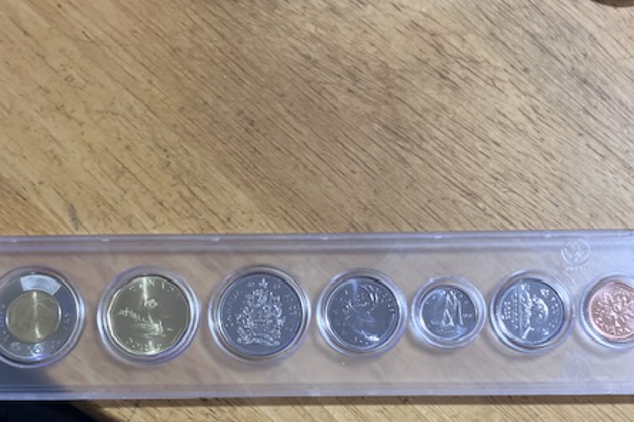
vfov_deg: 31.1
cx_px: 331
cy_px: 338
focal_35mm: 42
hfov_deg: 46.4
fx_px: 740
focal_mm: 3.99
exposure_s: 1/30
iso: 500
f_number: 1.8
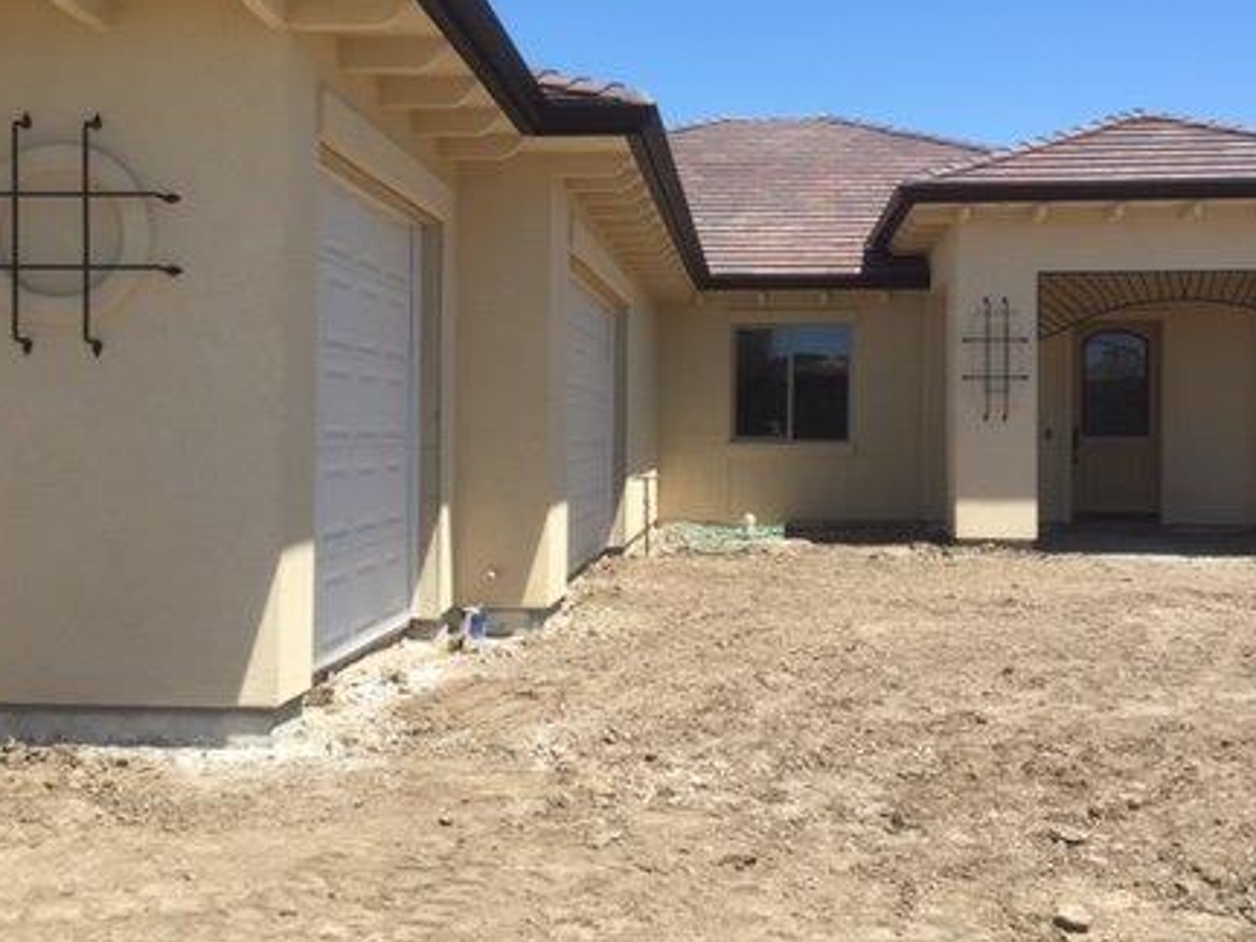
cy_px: 433
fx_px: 1560
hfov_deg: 43.8
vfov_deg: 33.6
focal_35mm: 43
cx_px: 613
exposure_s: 1/1582
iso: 32
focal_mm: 4.15
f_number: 2.2
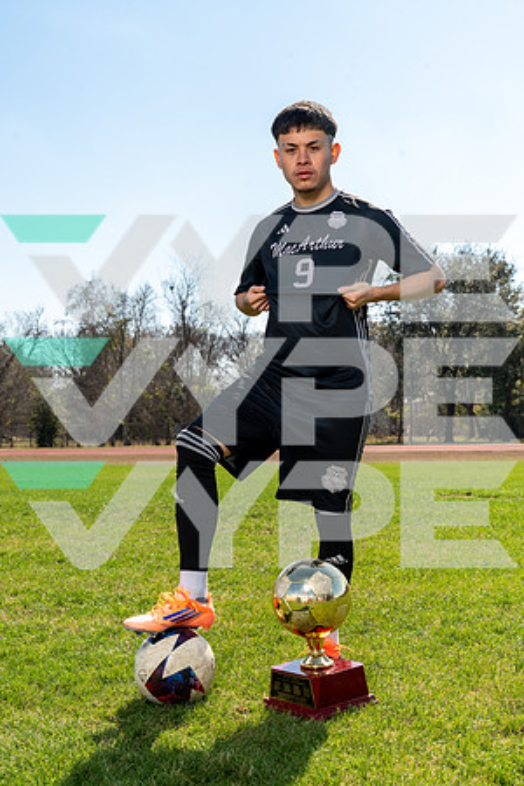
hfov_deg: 27.0
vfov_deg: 39.6
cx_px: 262
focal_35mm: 50
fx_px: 1092
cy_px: 393
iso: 100
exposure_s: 1/200
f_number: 9
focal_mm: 50
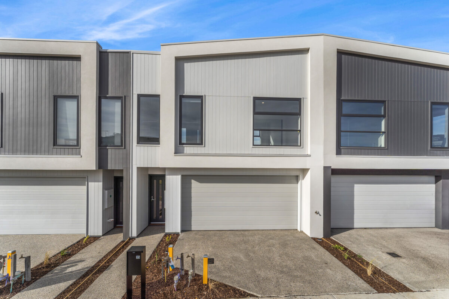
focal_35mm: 14
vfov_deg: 81.2
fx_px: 175
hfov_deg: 104.3
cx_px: 224
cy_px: 150
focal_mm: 14
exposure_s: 1/2500
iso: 200
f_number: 5.6
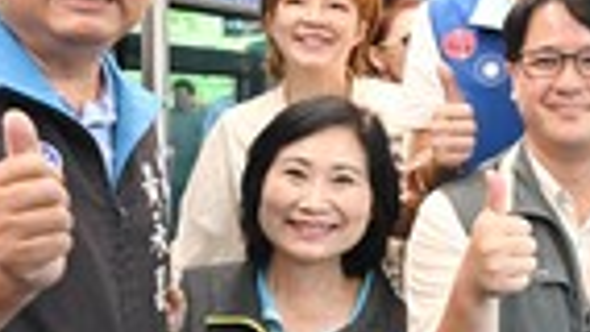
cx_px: 582
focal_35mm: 71
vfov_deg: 17.0
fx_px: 1111
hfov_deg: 28.1
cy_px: 98
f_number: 4
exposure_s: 1/125
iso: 1600
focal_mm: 24
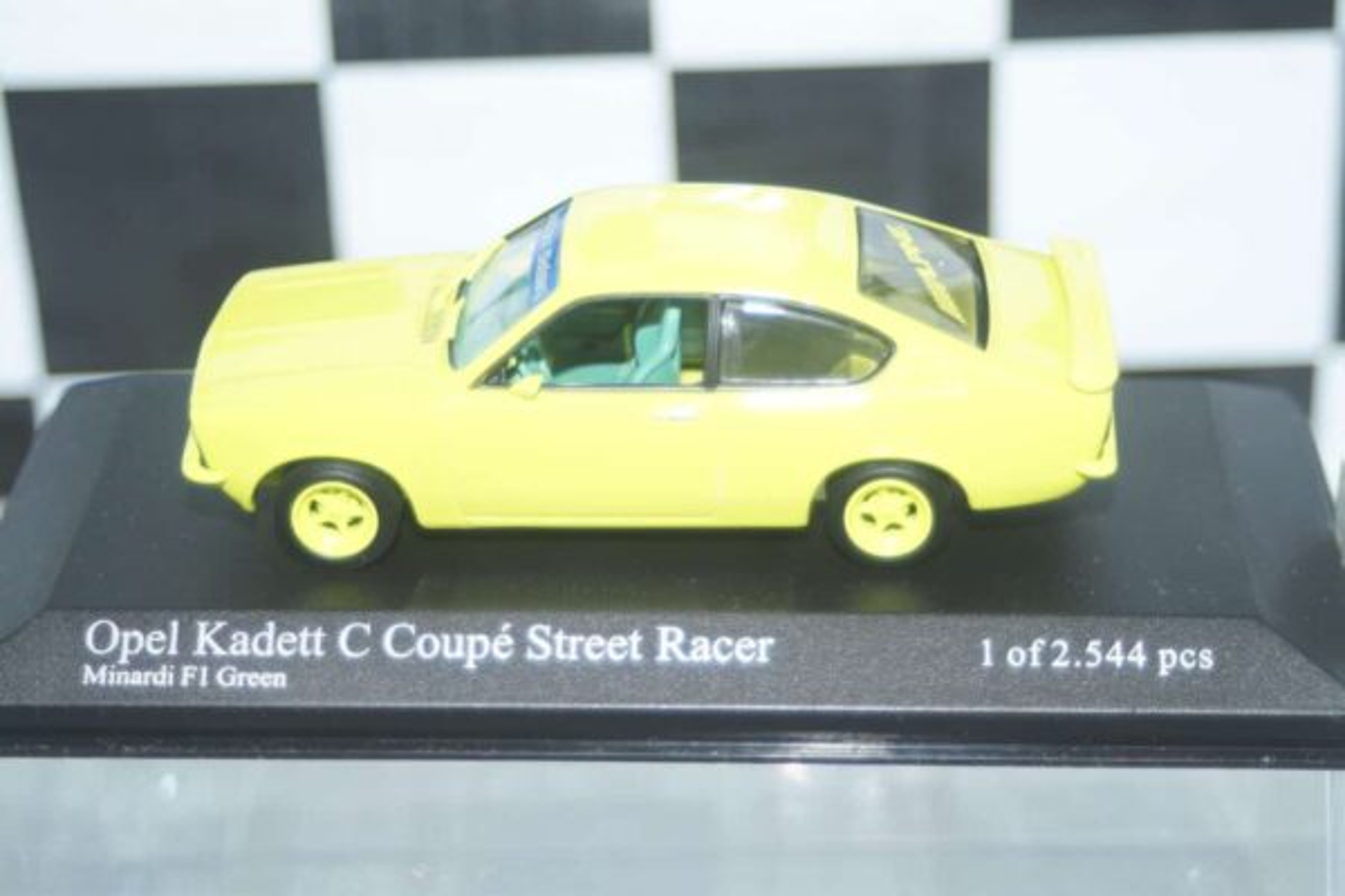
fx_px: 3082
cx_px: 672
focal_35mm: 82
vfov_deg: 16.6
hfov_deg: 24.6
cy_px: 448
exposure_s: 1/100
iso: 500
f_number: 5
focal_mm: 55
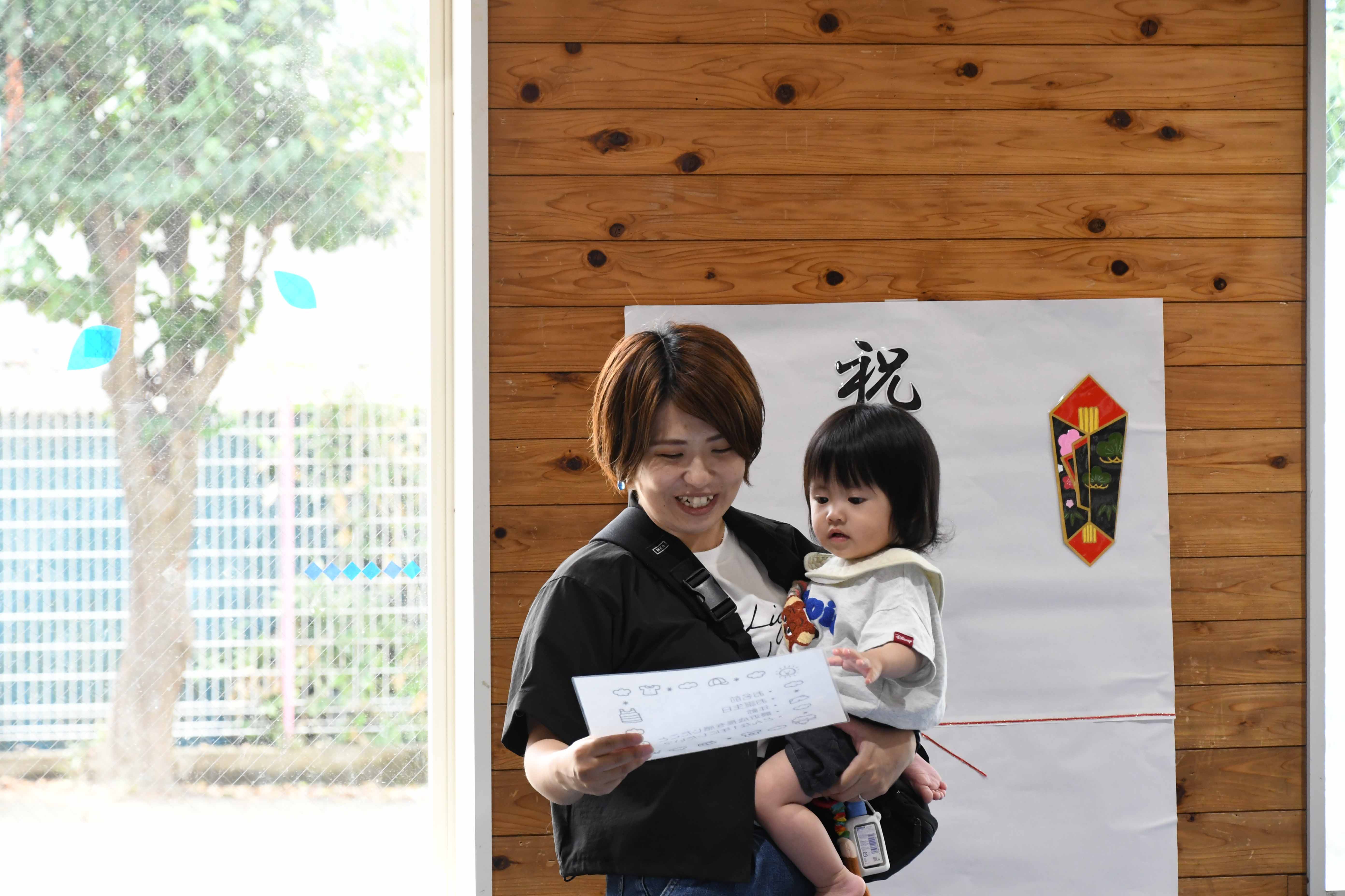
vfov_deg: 10.2
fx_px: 5043
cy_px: 448
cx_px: 672
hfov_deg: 15.2
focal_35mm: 135
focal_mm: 90
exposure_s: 1/250
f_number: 7.1
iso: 2000
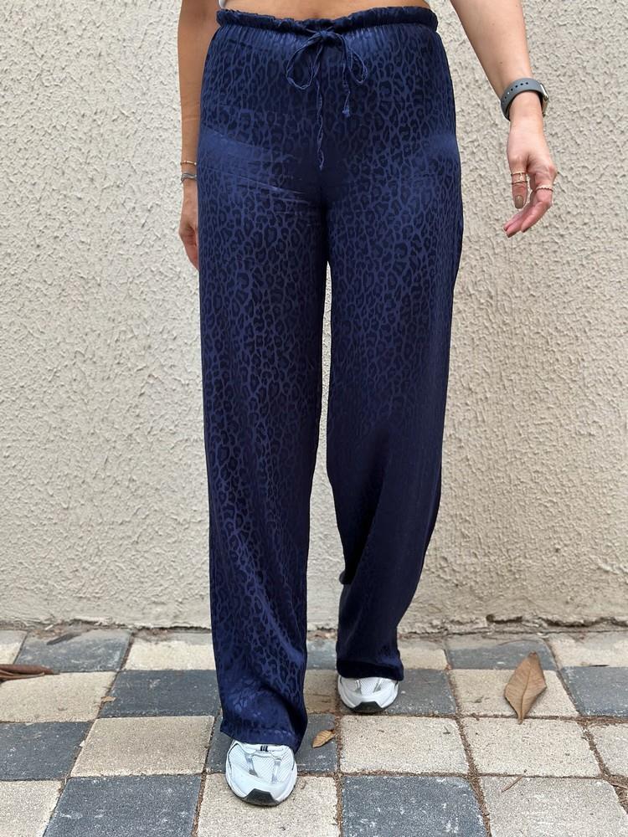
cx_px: 314
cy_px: 418
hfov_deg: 30.3
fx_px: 1161
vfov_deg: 39.7
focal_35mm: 48
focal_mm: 6.86
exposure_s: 1/171
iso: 100
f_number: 1.78
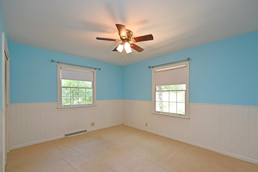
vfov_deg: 73.5
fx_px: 115
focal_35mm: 16
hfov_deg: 96.7
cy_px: 94
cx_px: 135
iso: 280
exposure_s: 1/60
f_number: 4
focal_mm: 14
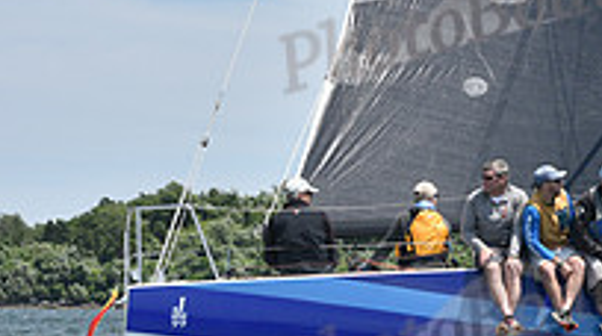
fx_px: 3331
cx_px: 850
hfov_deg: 10.1
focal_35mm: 209
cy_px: 128
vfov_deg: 5.8
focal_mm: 70
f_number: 6.3
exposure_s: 1/1250
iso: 250
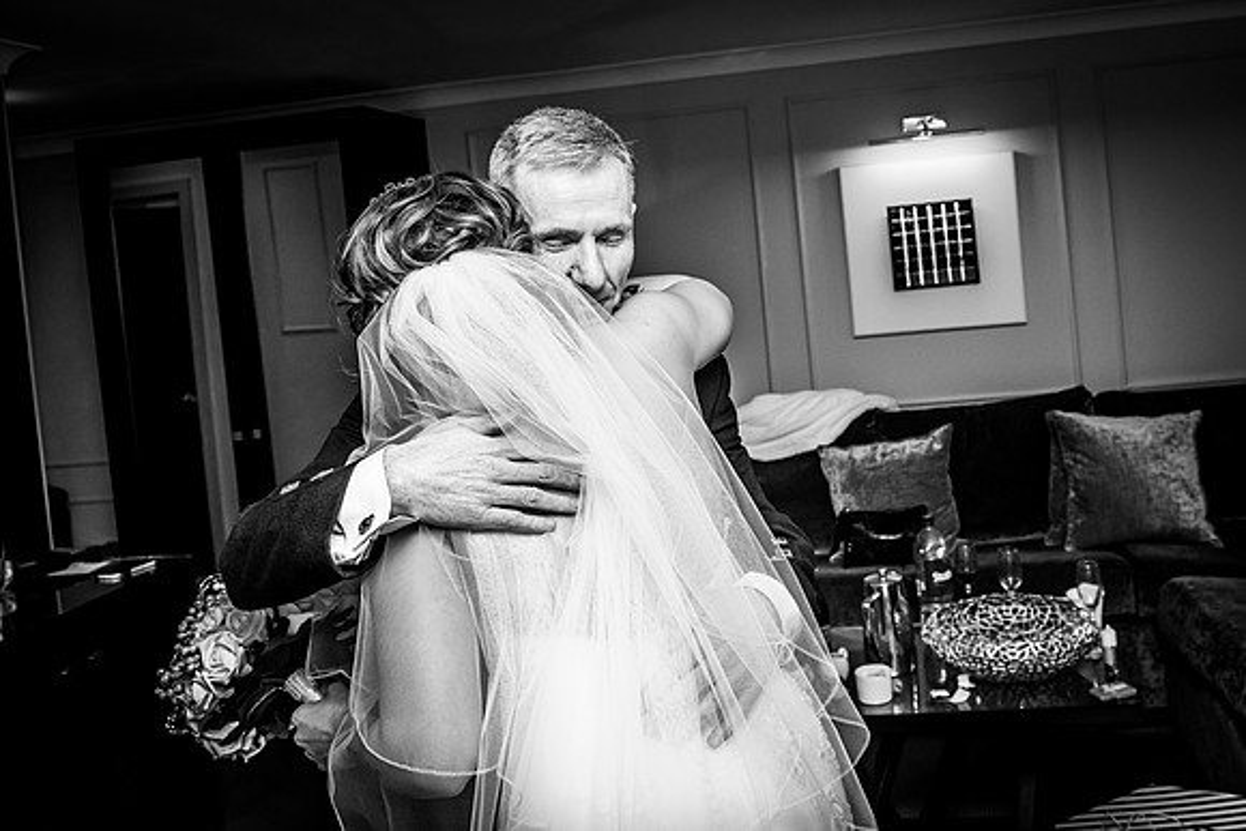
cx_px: 737
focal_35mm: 36
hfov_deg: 53.2
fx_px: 1236
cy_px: 287
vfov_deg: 36.9
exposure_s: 1/250
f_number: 5.6
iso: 400
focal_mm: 27
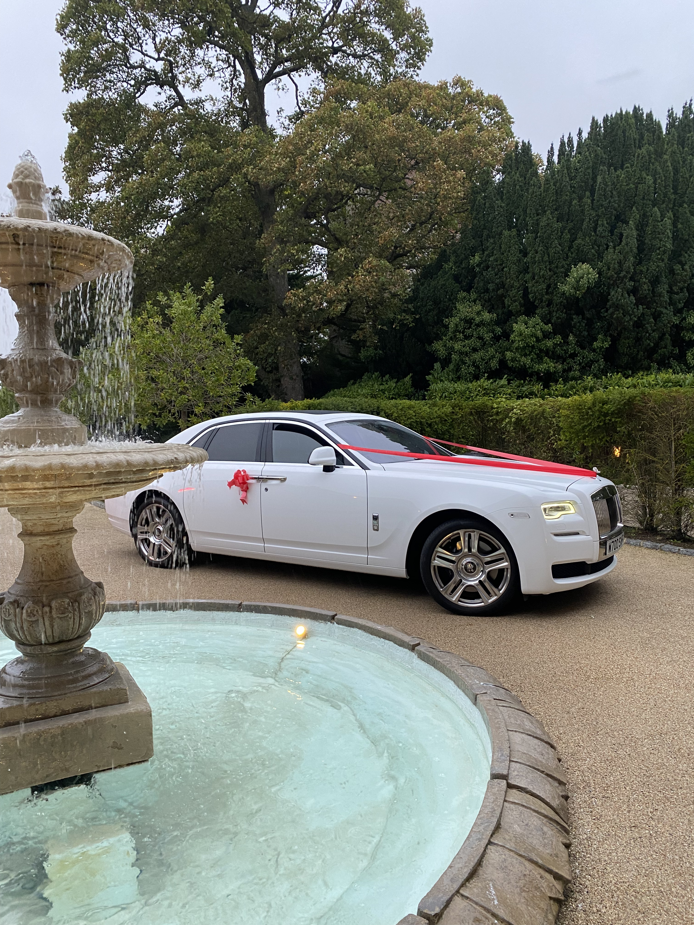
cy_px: 462
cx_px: 347
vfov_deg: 67.3
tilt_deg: -1.7
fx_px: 695
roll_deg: +0.8
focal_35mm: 26
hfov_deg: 53.1
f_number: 1.8
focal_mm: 4.25
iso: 100
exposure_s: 1/50
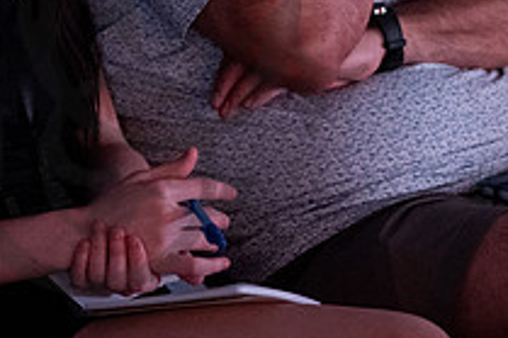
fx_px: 3328
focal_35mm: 236
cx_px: -24
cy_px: -108
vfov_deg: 5.8
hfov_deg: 8.7
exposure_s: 1/80
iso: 5000
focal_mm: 85
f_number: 2.8
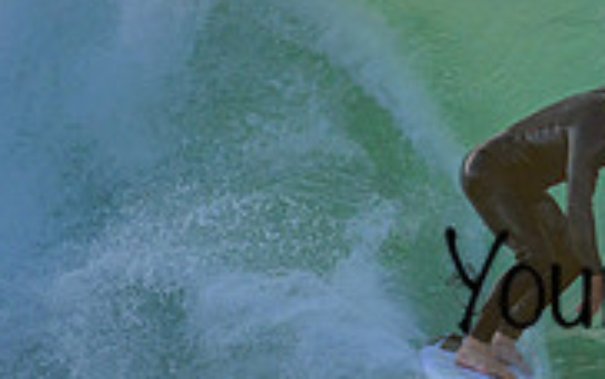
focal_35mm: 2600
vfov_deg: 0.5
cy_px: 251
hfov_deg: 0.8
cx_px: 788
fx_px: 42896
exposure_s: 1/2000
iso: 1000
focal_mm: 800
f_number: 6.3
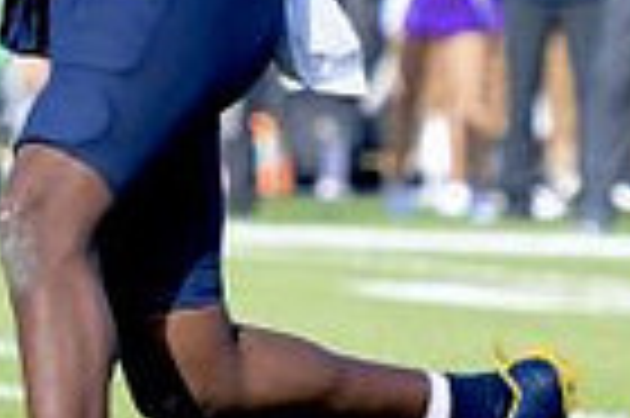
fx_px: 14613
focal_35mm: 836
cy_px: -139
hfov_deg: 2.5
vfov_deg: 1.6
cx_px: -279
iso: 250
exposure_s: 1/1600
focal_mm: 135
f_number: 2.8
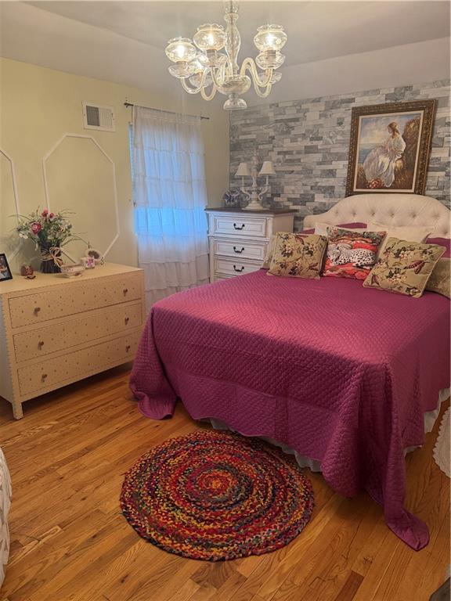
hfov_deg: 56.8
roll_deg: +0.1
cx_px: 226
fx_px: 417
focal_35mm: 24
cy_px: 300
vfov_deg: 71.6
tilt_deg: -15.1
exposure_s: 1/120
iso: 320
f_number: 1.78
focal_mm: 6.76
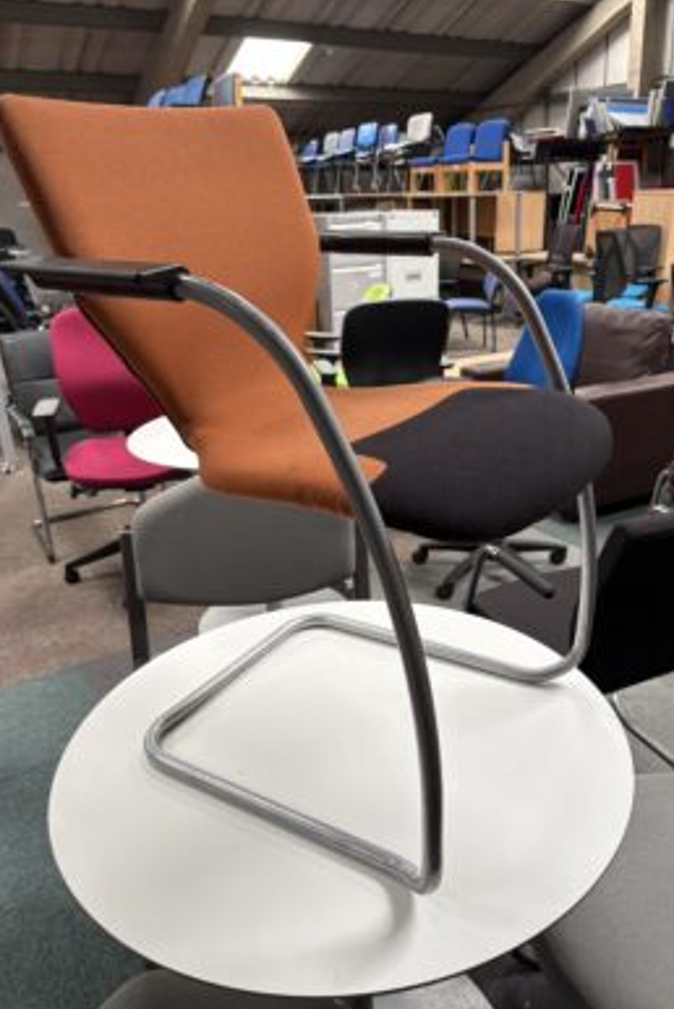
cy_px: 499
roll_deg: +1.3
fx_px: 785
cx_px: 371
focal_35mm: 28
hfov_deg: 46.4
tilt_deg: -20.2
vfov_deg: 65.4
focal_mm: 5.96
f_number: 1.6
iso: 125
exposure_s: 1/115
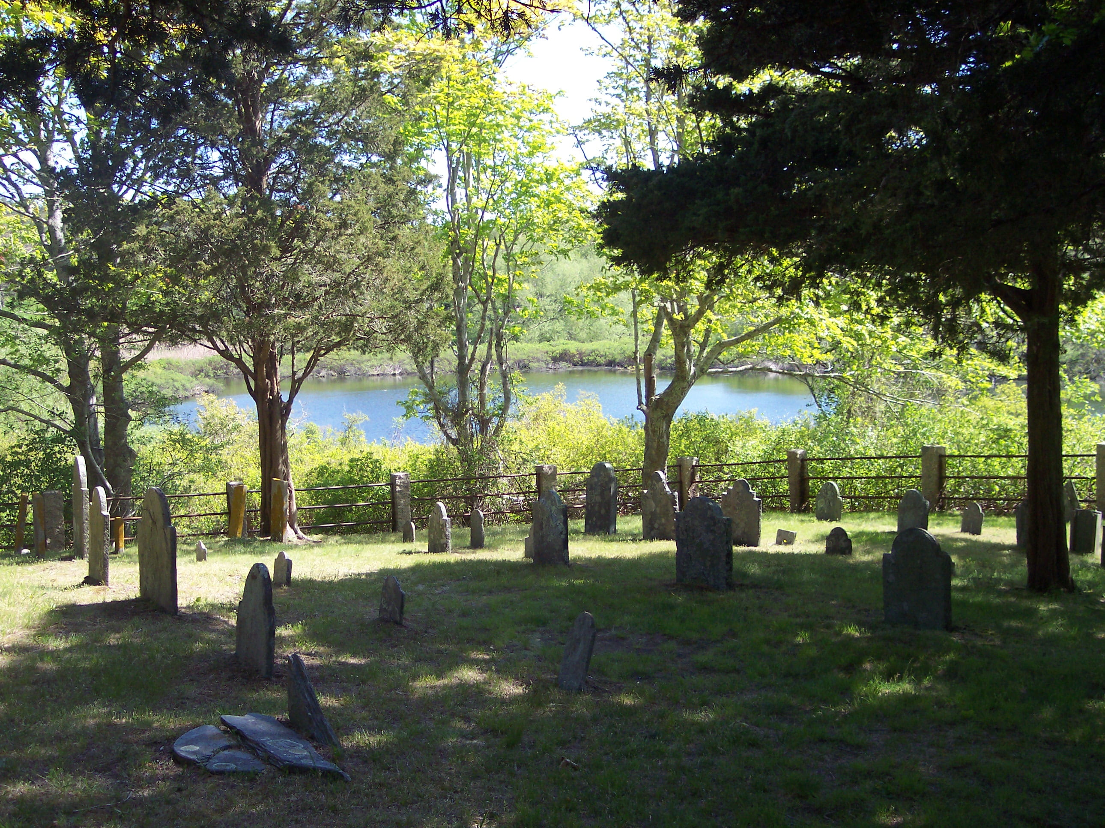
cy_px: 414
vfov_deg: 37.7
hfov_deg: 49.0
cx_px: 552
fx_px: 1212
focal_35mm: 38
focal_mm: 8
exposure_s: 1/500
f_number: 2.8
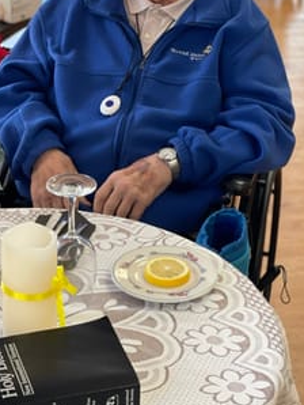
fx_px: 1087
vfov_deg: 21.0
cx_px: 133
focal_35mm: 93
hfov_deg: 15.9
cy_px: 166
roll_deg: -0.7
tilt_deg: -24.7
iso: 160
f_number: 2
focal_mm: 6
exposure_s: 1/60
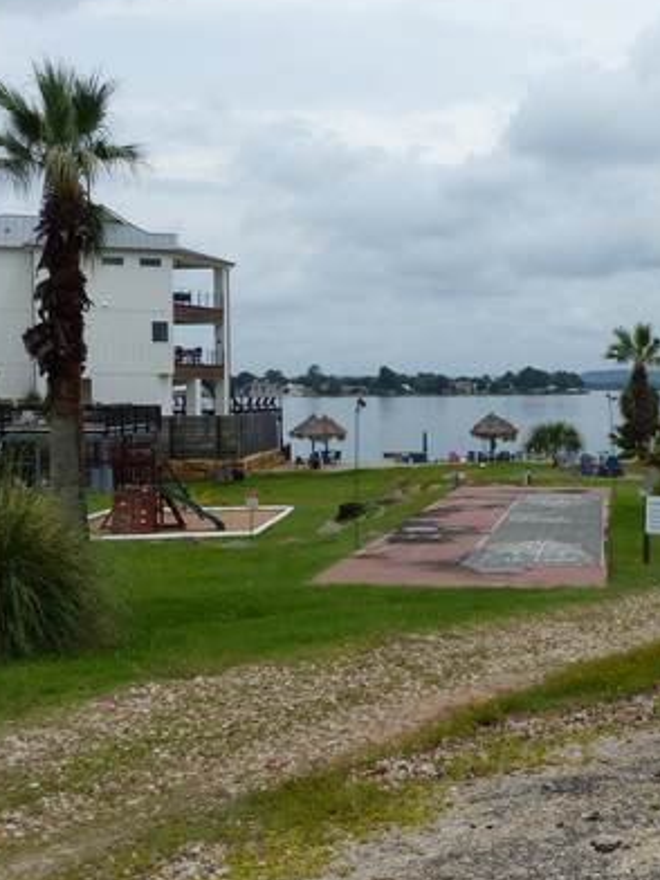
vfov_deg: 38.9
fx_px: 1246
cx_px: 546
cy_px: 469
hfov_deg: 28.9
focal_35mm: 49
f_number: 4
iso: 100
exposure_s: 1/1600
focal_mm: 5.4
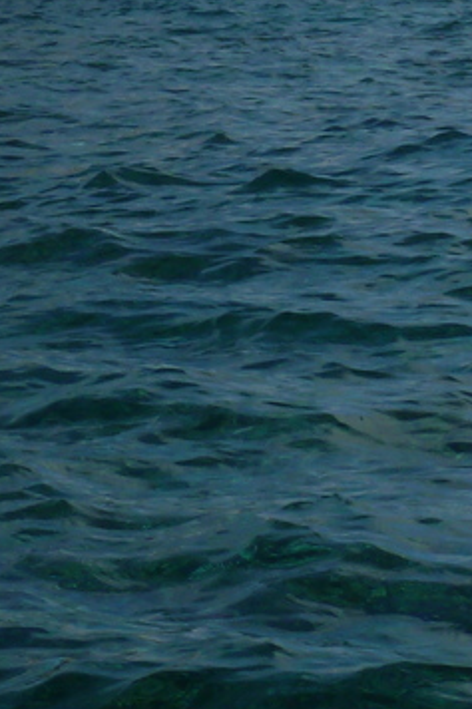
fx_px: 4350
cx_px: 647
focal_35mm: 221
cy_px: -135
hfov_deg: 6.2
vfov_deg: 9.2
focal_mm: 10.3
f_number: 5.6
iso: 80
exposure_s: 1/640
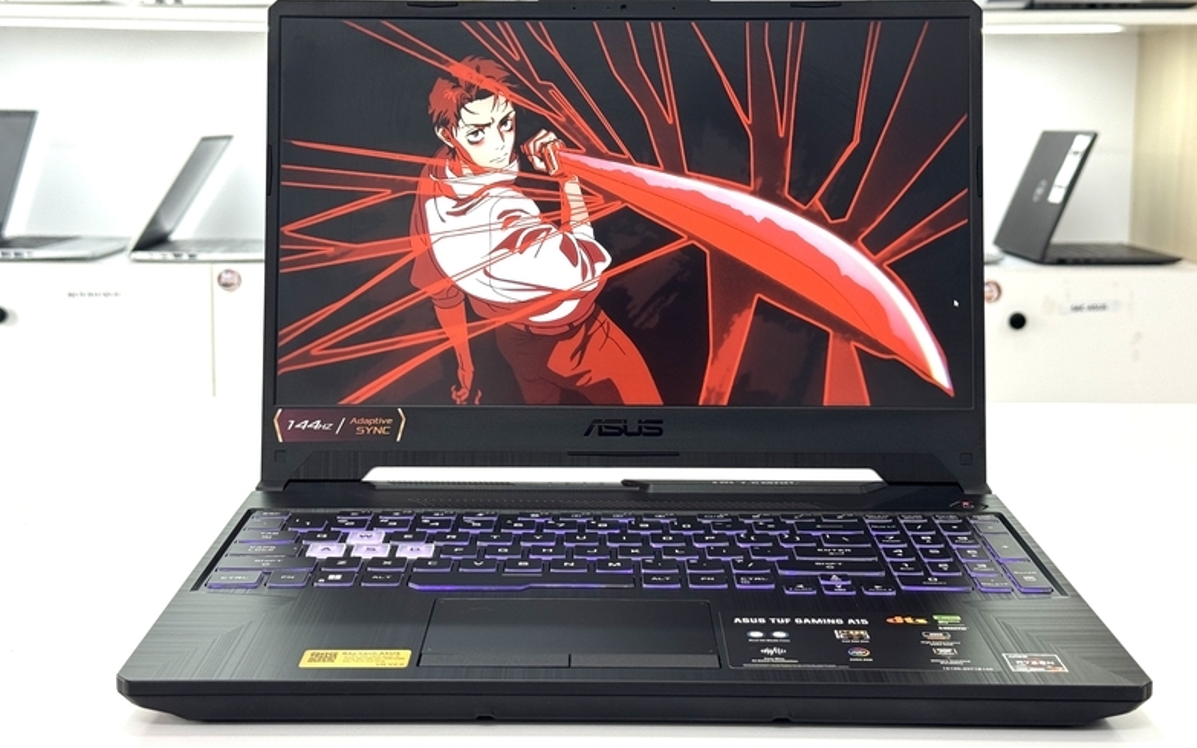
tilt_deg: -6.9
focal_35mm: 52
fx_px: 1696
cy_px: 335
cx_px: 596
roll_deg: +0.6
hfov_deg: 38.9
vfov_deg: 24.8
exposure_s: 1/124
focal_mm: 6.76
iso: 64
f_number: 1.78
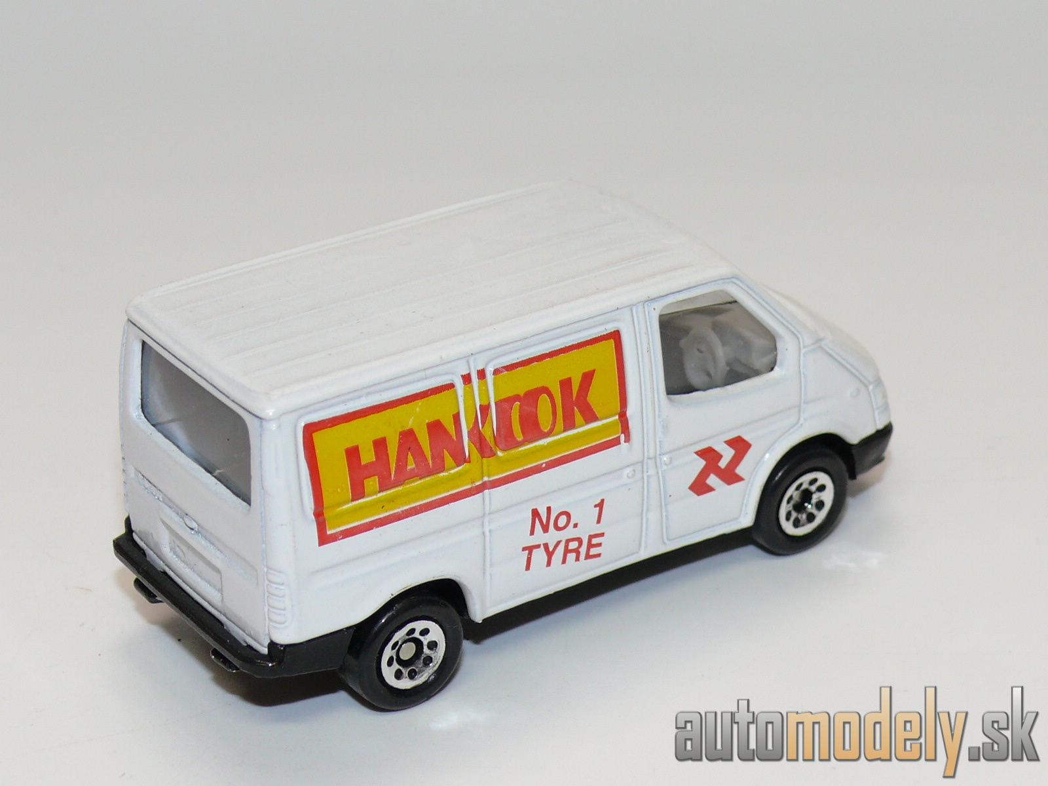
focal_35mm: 97
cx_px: 524
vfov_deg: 15.2
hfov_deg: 20.2
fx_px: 2937
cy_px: 393
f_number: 4
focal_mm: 13.2
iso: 100
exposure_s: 1/30
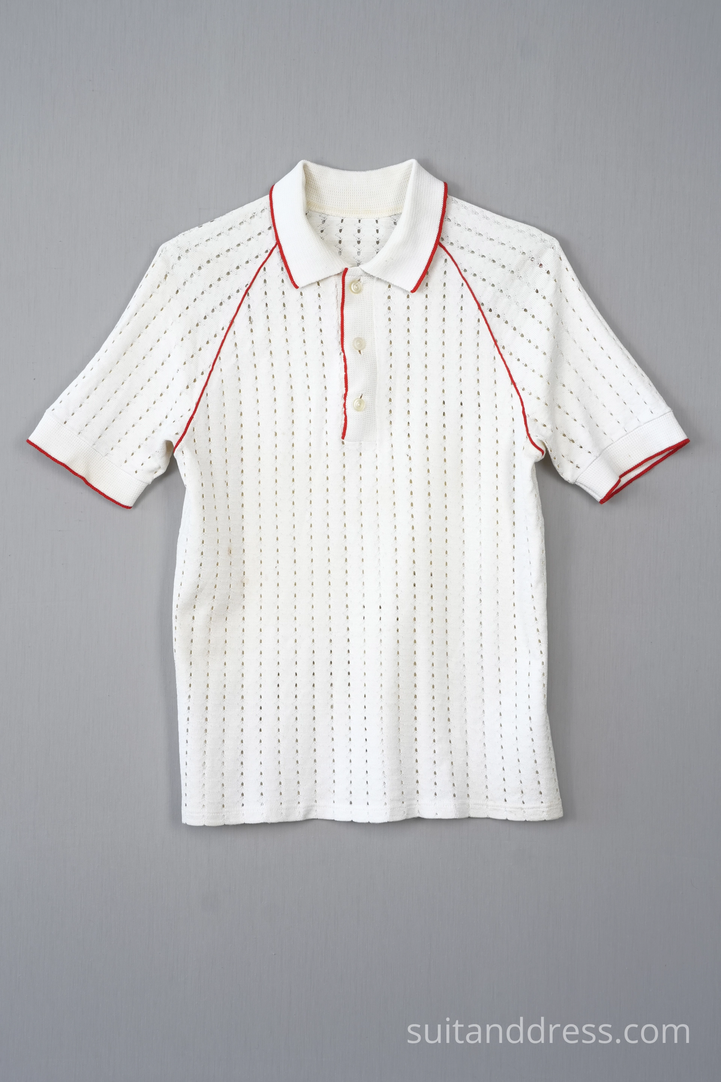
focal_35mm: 48
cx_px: 360
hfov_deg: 28.1
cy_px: 541
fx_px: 1442
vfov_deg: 41.1
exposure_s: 1/30
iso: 320
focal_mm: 32
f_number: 8
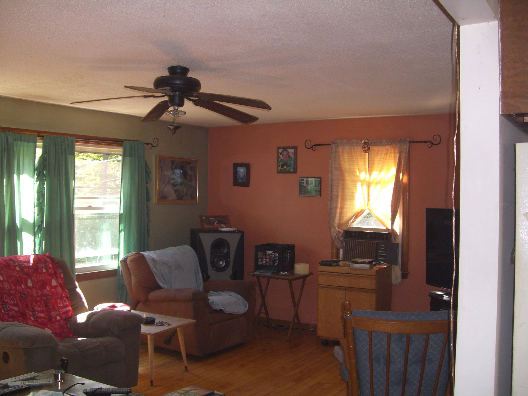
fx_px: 580
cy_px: 198
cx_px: 264
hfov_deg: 49.0
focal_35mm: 38
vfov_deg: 37.7
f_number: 2.7
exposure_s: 1/60
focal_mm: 6.2
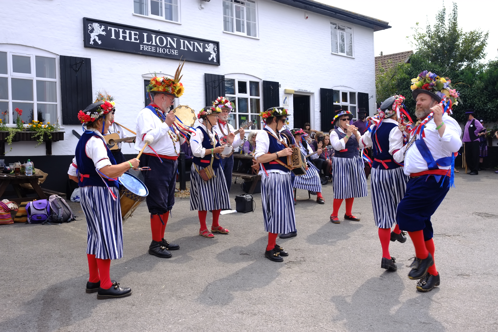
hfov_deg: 54.4
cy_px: 166
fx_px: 484
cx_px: 249
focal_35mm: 35
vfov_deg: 37.9
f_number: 5.6
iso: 100
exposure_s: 1/160
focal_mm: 23
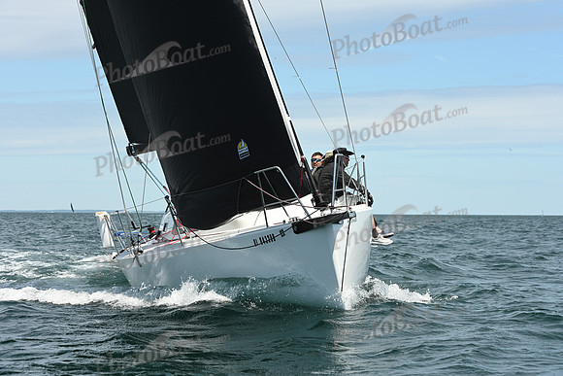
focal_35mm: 95
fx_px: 1486
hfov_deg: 21.5
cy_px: 188
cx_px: 282
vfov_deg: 14.4
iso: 320
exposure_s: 1/1000
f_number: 8
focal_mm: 95
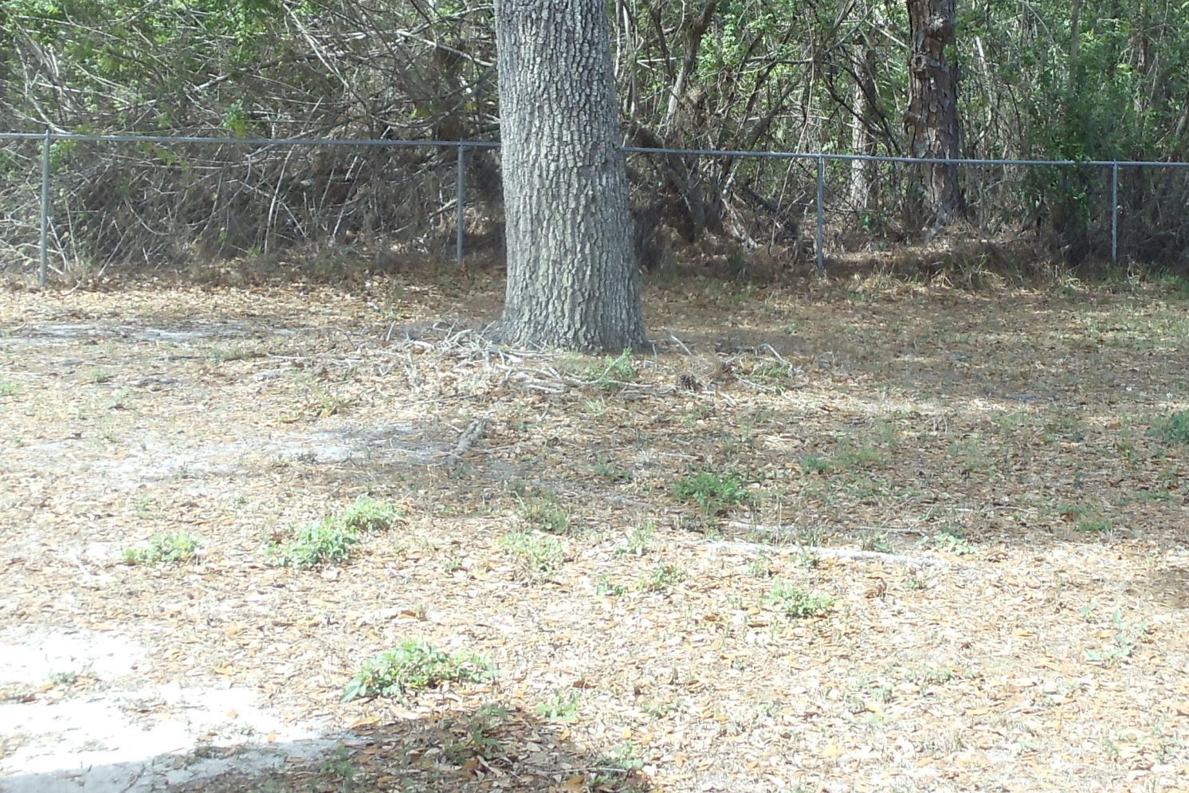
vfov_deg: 14.8
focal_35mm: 92
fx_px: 3039
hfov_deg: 22.0
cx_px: 814
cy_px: 128
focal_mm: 6
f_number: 3.5
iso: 100
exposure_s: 1/250
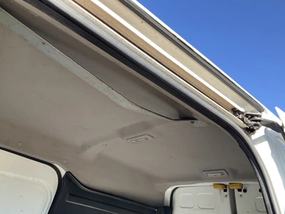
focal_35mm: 30
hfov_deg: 60.0
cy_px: 108
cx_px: 138
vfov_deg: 46.8
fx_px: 247
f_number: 1.8
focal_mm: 3
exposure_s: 1/312
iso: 25
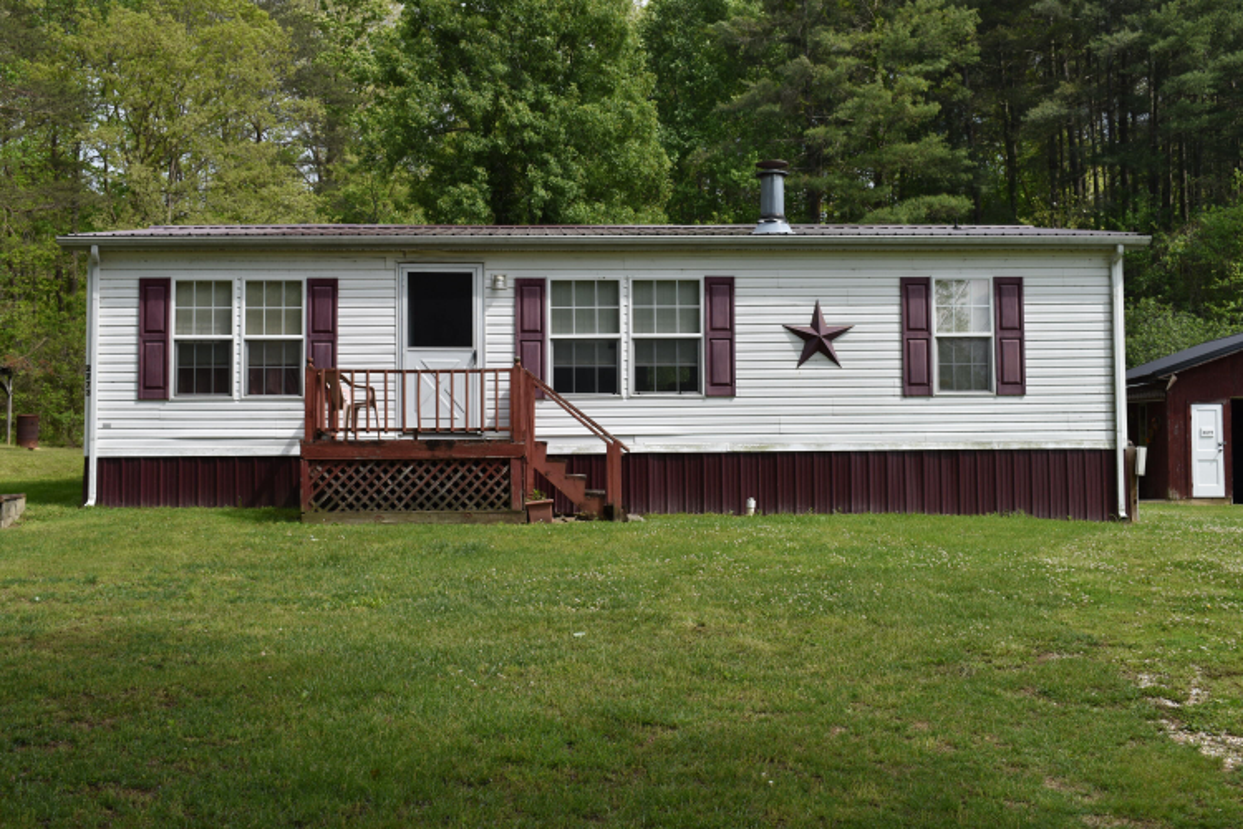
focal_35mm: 42
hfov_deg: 46.4
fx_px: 1450
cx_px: 622
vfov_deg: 31.9
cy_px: 414
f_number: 8
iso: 100
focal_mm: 28
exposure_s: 1/250
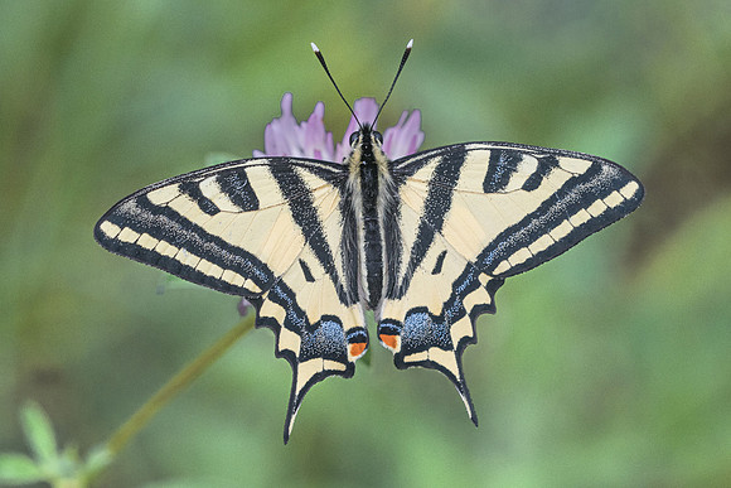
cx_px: 366
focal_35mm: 287
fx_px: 5837
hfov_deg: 7.2
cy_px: 251
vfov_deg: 4.8
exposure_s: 1/640
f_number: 7.1
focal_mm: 150
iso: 800
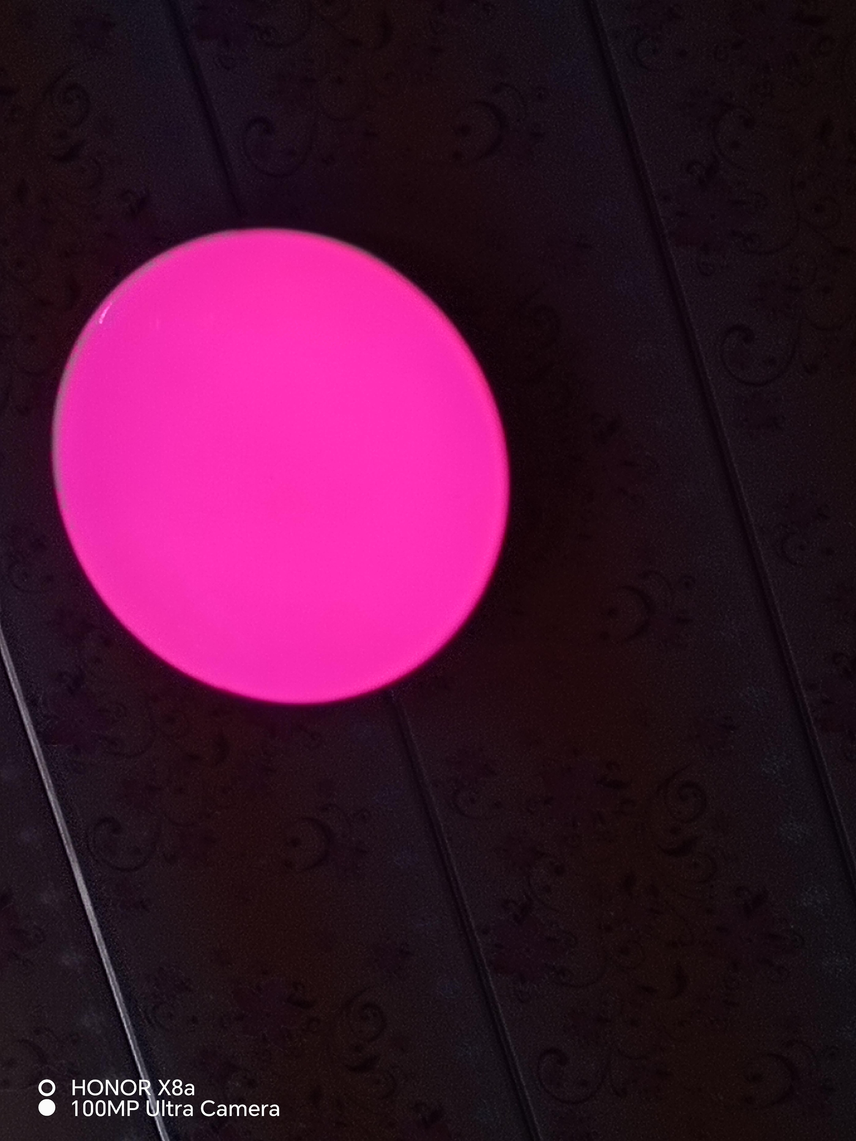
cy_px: 570
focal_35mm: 112
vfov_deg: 17.6
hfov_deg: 13.2
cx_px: 428
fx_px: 3693
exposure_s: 1/120
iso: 135
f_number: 1.9
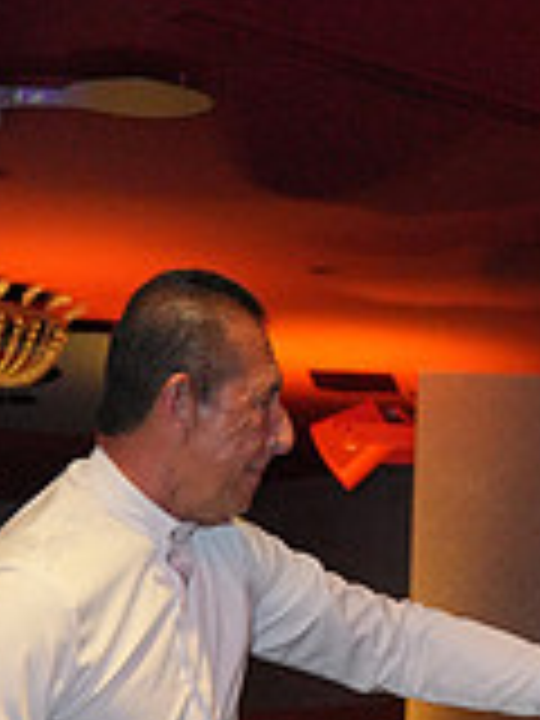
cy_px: 1084
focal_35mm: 146
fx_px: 3037
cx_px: 655
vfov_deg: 12.8
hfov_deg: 10.0
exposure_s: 1/200
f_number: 4
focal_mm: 42
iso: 4000
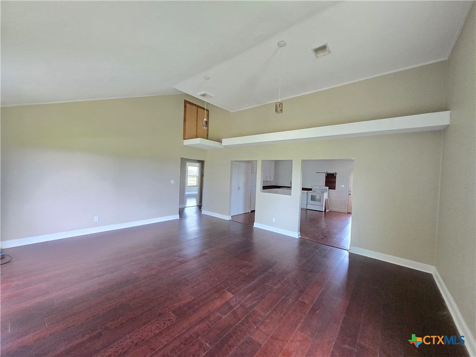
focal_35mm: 13
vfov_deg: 89.9
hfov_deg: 106.2
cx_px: 238
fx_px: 179
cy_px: 178
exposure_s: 1/60
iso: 320
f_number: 2.2
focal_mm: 1.7
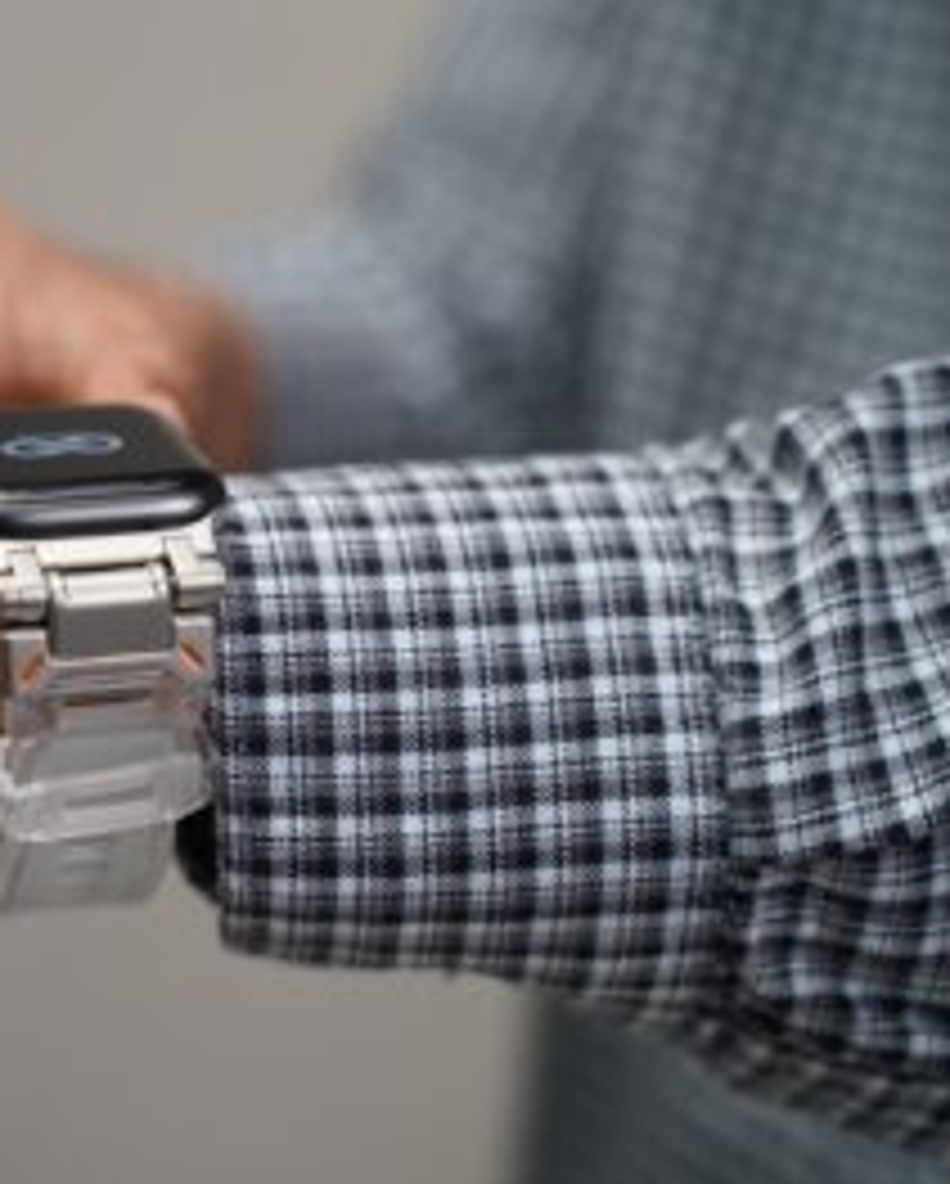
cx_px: 72
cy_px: 592
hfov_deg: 14.3
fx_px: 3754
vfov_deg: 17.9
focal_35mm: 107
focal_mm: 75
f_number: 4
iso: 500
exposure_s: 1/90
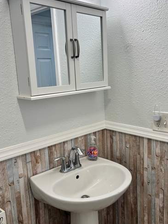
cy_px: 113
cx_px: 99
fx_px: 220
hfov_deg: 41.6
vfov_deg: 53.9
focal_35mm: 34
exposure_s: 1/120
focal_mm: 5.96
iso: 50
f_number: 1.6
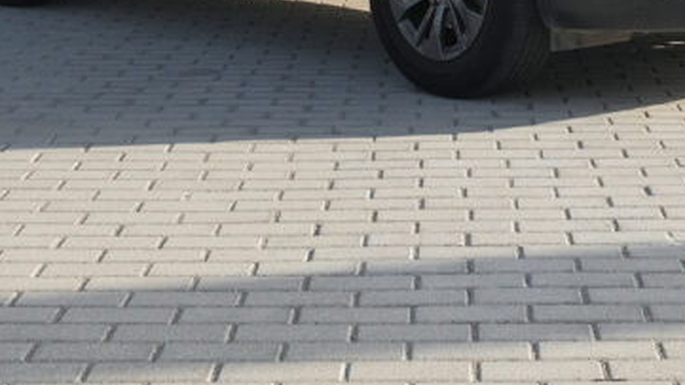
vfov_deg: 11.4
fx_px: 1834
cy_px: -229
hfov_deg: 21.1
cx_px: 467
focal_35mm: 101
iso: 160
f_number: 8
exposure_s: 1/125
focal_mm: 22.8
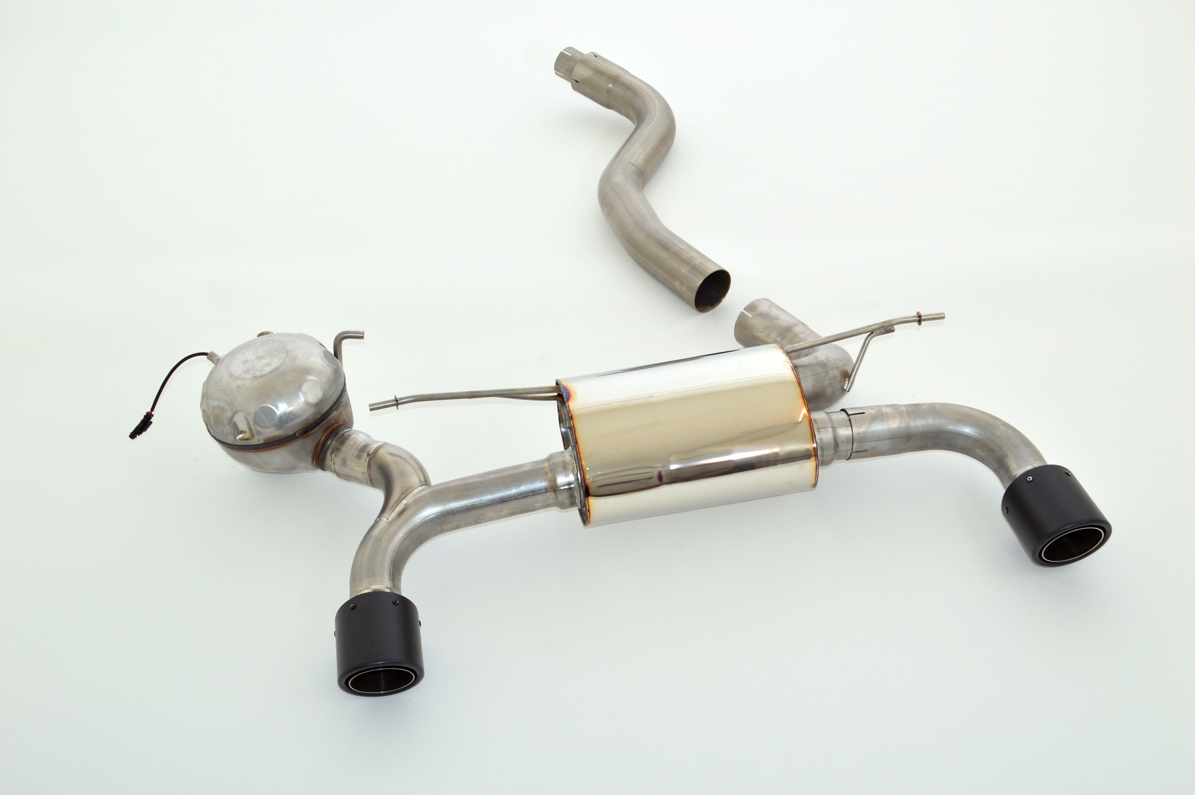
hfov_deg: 43.6
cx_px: 598
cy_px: 398
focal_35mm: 45
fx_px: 1492
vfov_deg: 29.8
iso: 200
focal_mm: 30
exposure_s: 1/200
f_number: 10
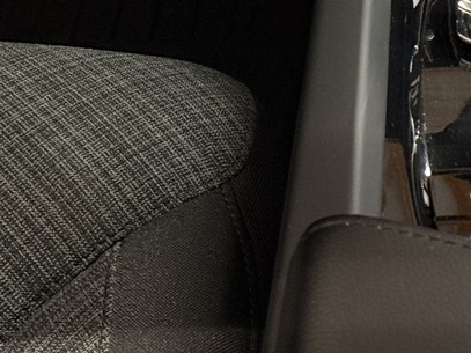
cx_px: 628
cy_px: -89
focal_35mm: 170
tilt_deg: -37.6
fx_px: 2312
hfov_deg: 11.3
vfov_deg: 8.6
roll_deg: +0.6
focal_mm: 6.76
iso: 500
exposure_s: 1/40
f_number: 1.78
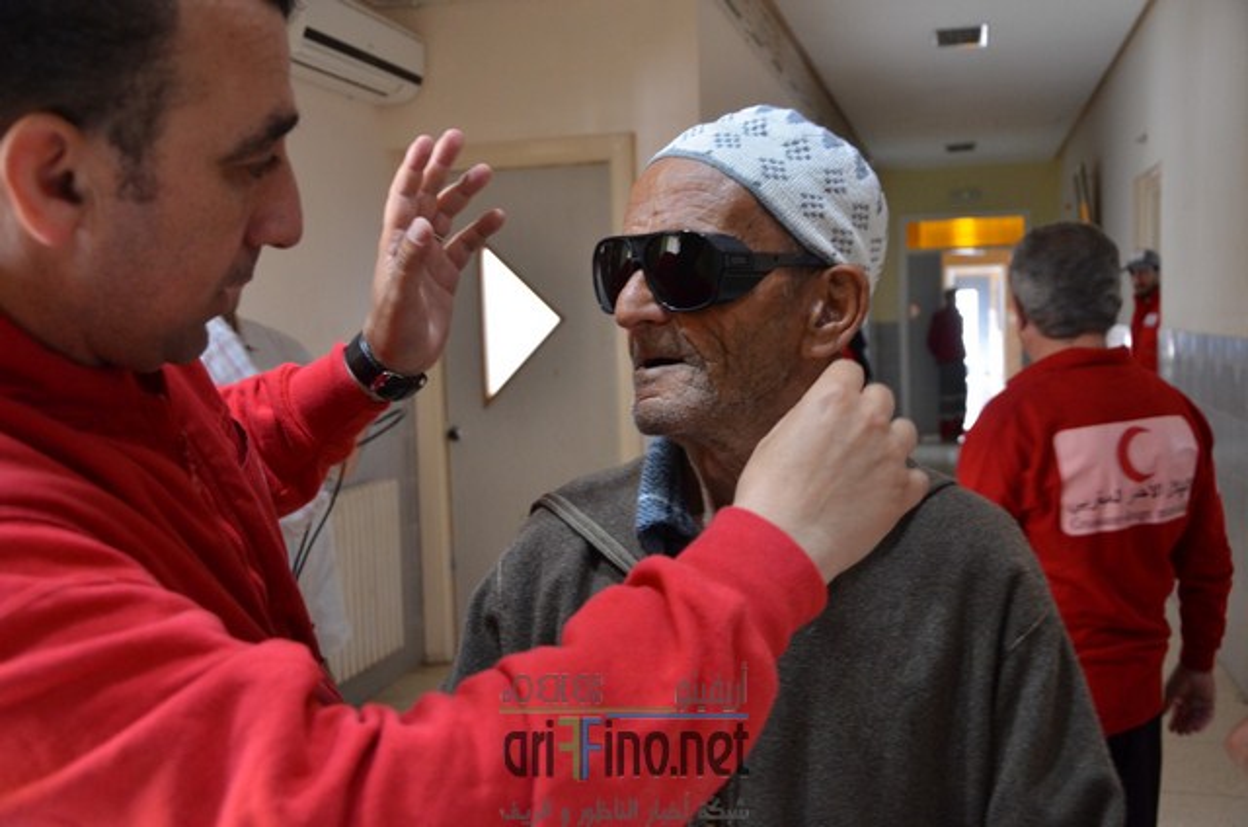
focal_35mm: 39
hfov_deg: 49.6
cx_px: 624
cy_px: 414
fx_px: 1349
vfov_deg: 34.1
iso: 1000
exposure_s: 1/30
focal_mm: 26
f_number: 4
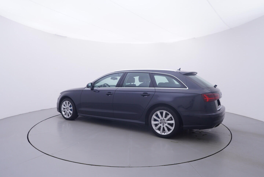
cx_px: 132
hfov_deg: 77.3
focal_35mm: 22
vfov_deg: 56.2
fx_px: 165
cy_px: 88
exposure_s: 1/80
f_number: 5
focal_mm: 15
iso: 200
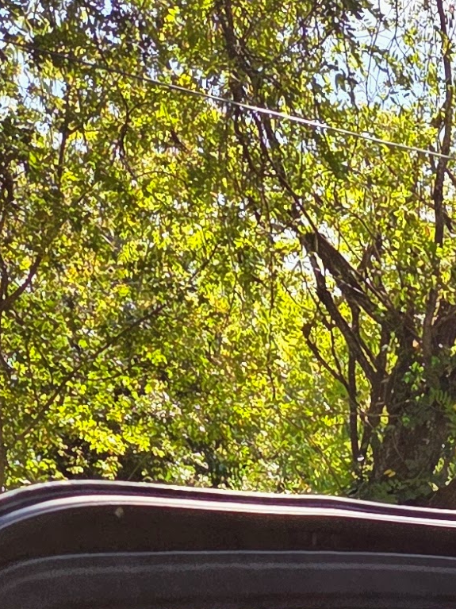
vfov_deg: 13.8
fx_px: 2108
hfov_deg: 11.6
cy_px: 1239
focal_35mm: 120
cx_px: 762
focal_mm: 5.4
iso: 80
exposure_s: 1/2216
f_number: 1.8
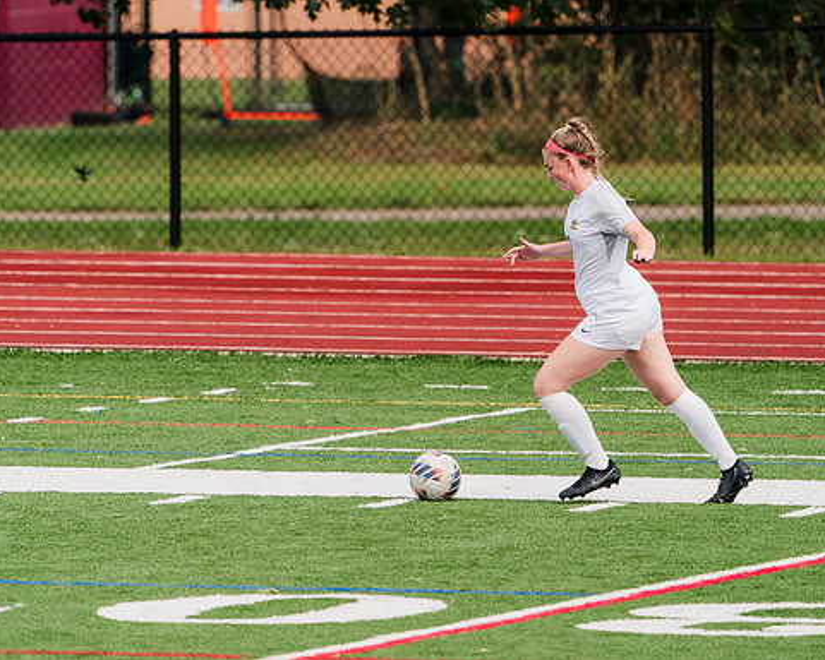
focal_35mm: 800
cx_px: 383
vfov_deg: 1.9
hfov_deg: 2.4
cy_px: 308
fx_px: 19537
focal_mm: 600
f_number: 6.3
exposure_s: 1/1600
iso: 640
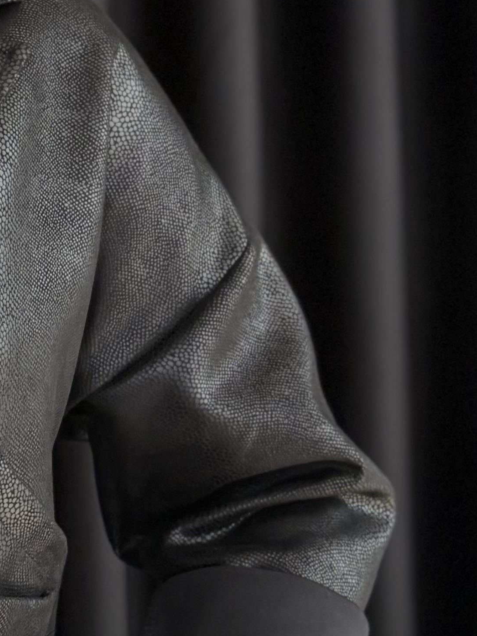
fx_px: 1874
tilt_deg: +0.4
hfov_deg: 13.3
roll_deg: +1.6
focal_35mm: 102
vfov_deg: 19.2
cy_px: 221
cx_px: -346
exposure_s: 1/62
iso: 125
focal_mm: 5.96
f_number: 1.6
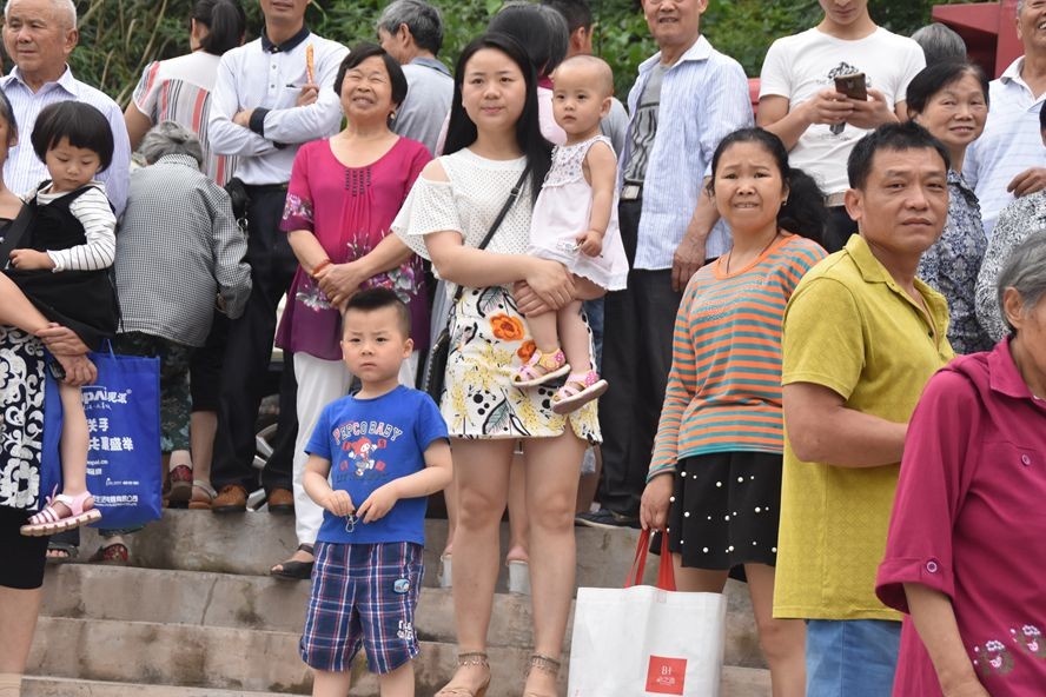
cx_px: 523
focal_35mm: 90
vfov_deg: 15.2
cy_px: 348
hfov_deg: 22.6
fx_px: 2615
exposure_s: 1/800
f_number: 7.1
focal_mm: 60
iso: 800
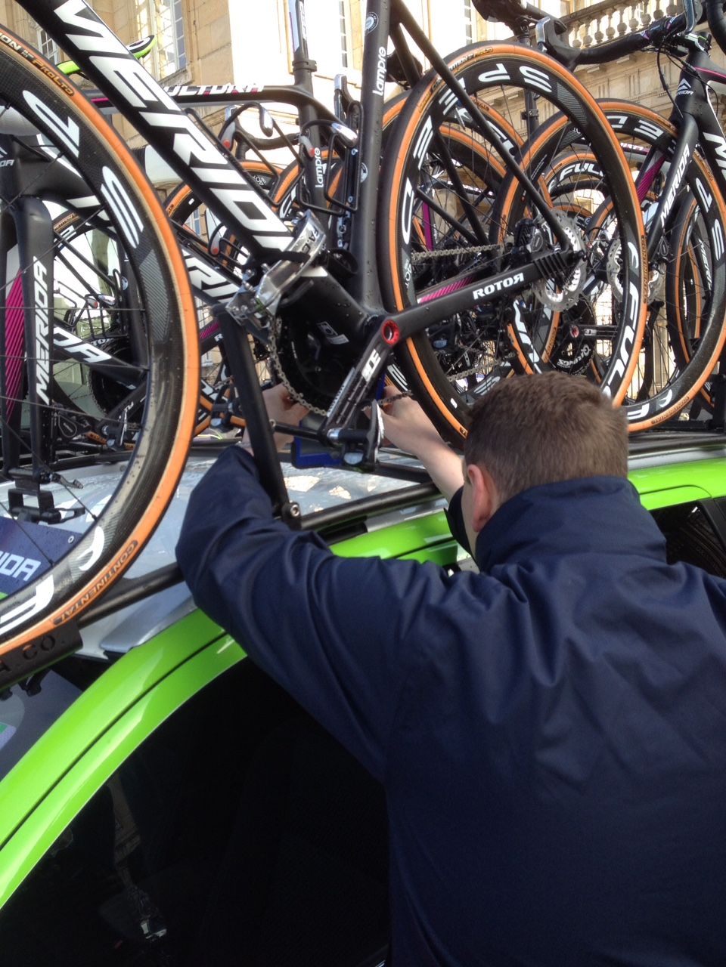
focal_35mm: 35
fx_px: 979
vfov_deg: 52.6
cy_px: 484
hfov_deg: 40.7
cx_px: 363
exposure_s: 1/308
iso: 50
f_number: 2.4
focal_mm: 4.28
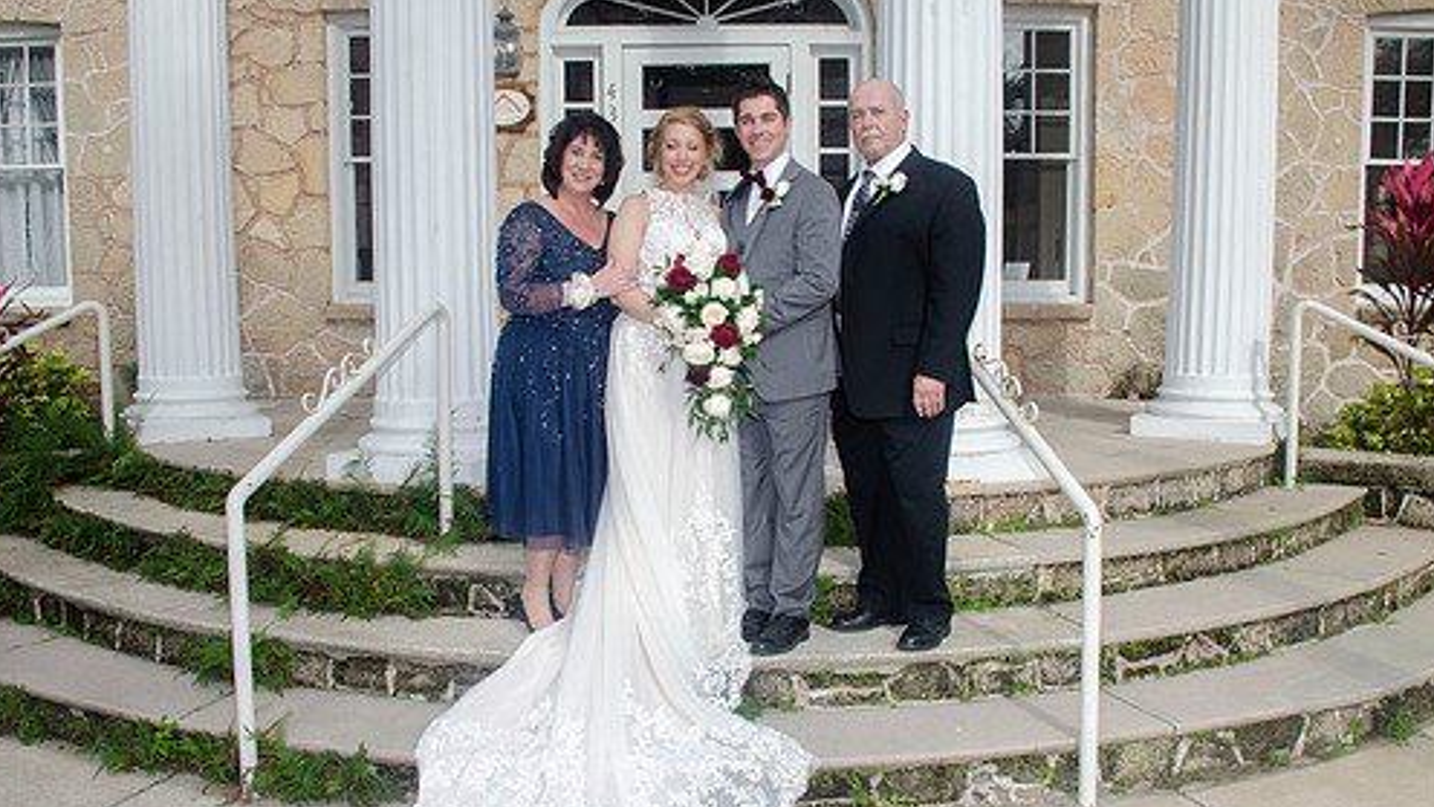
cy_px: 405
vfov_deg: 35.6
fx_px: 1255
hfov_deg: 59.5
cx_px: 708
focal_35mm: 33
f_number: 9
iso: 100
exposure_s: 1/250
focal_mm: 18
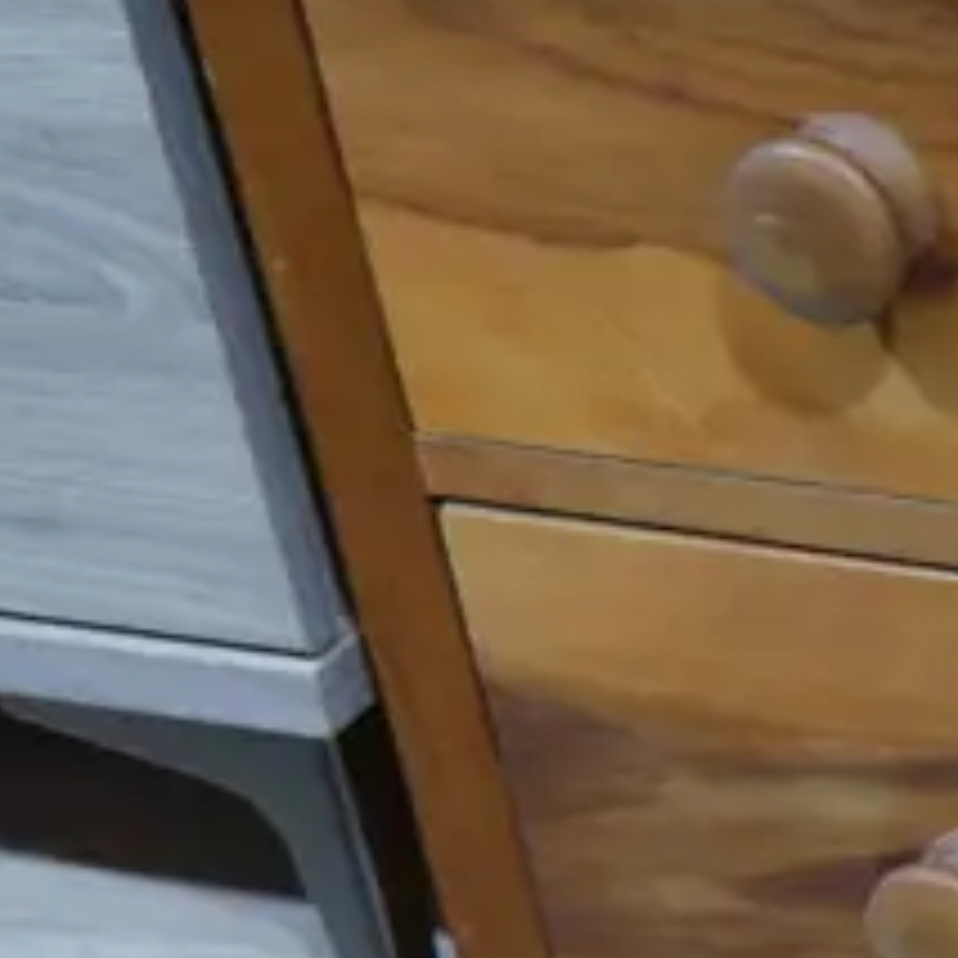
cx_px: 1657
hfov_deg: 13.3
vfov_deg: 14.6
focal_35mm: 119
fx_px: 3726
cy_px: 742
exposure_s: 1/60
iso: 500
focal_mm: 14
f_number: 3.5
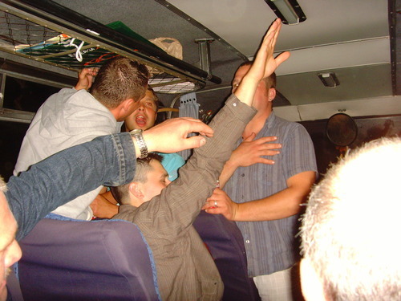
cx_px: 200
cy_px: 150
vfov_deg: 36.8
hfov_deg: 47.9
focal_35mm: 39
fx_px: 452
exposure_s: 1/45
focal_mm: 6.6
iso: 240
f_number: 3.5
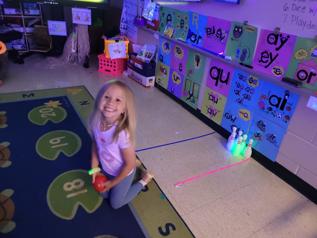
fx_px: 238
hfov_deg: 67.3
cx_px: 158
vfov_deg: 53.1
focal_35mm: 26
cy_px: 119
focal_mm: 5.4
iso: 640
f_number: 1.8
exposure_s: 1/24
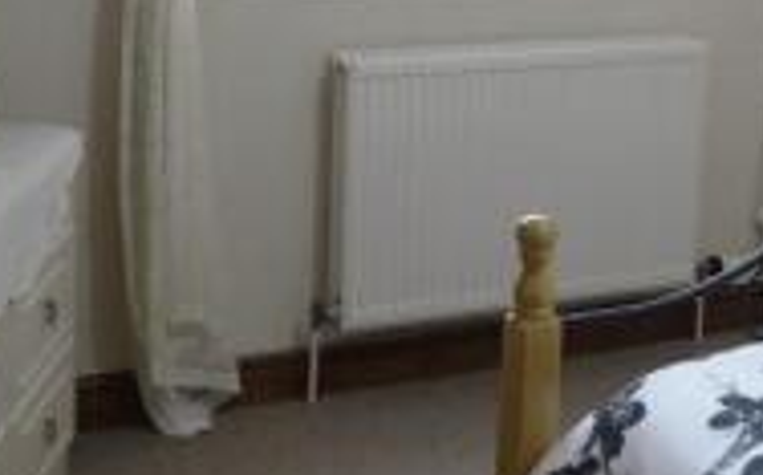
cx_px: 607
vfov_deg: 16.2
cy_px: 22
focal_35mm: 79
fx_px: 1641
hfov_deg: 25.7
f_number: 3.3
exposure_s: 1/13
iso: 400
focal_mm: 4.3
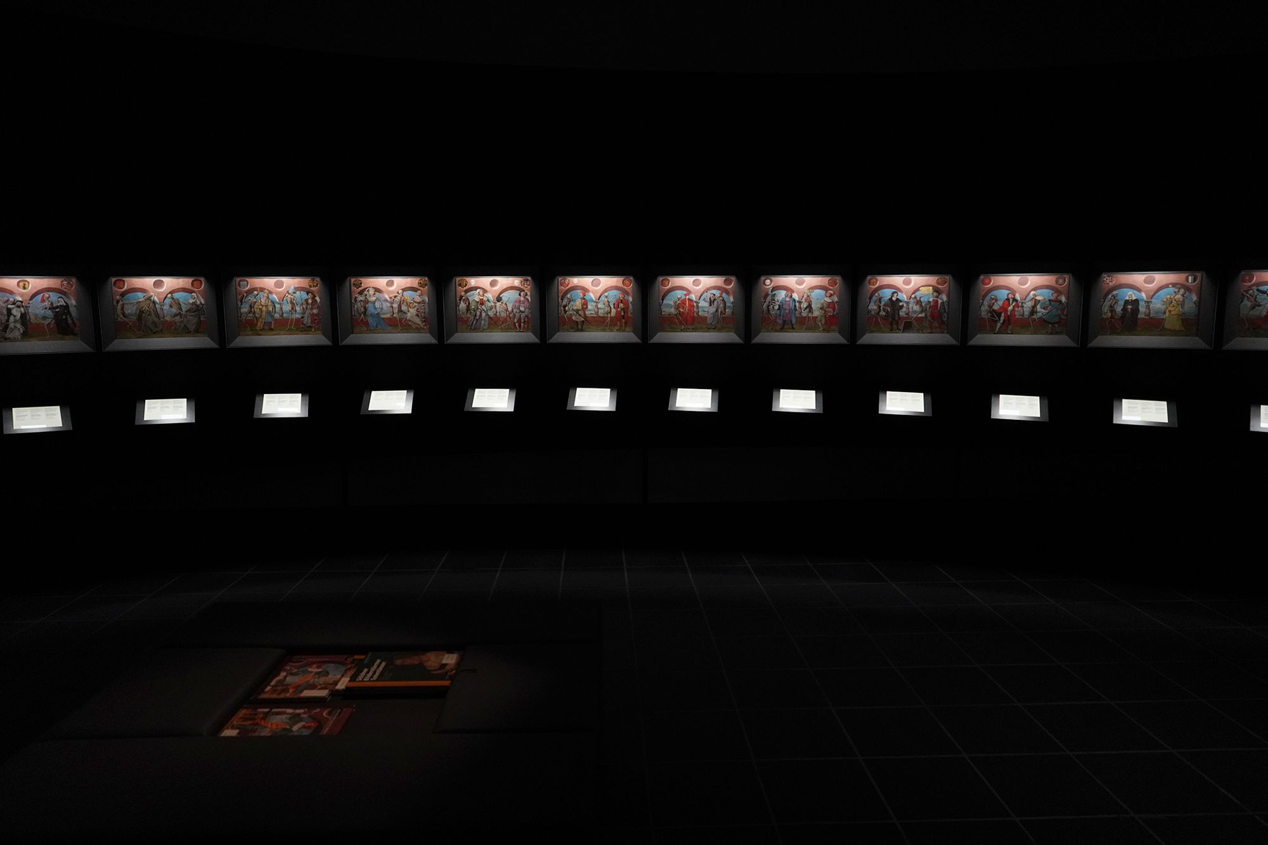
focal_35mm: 24
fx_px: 845
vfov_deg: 53.1
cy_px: 422
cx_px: 634
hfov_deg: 73.7
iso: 3200
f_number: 2.8
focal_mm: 24
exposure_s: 1/80
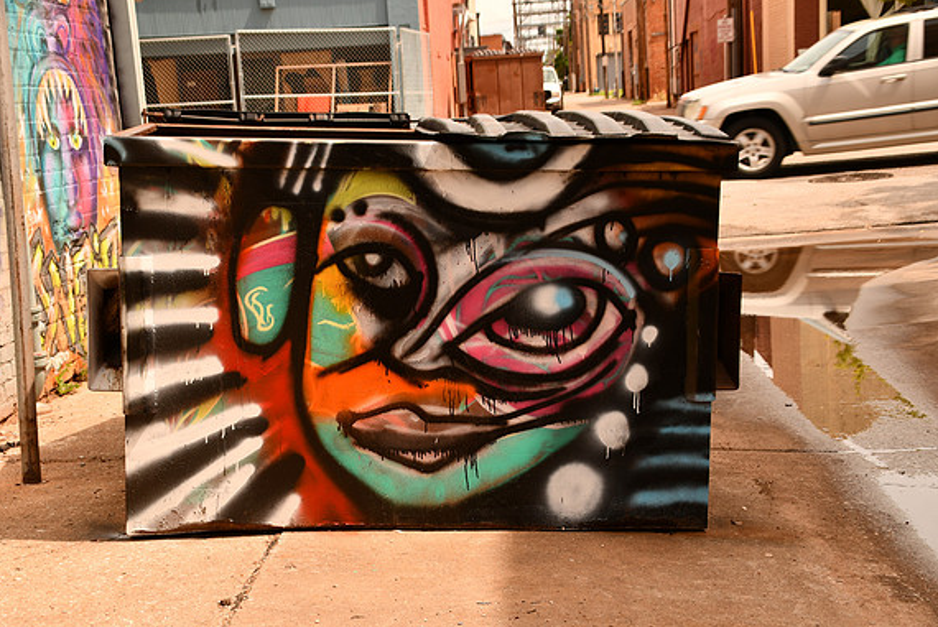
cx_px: 471
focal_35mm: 61
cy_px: 314
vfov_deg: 22.3
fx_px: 1591
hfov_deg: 32.9
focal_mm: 40
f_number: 8
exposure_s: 1/160
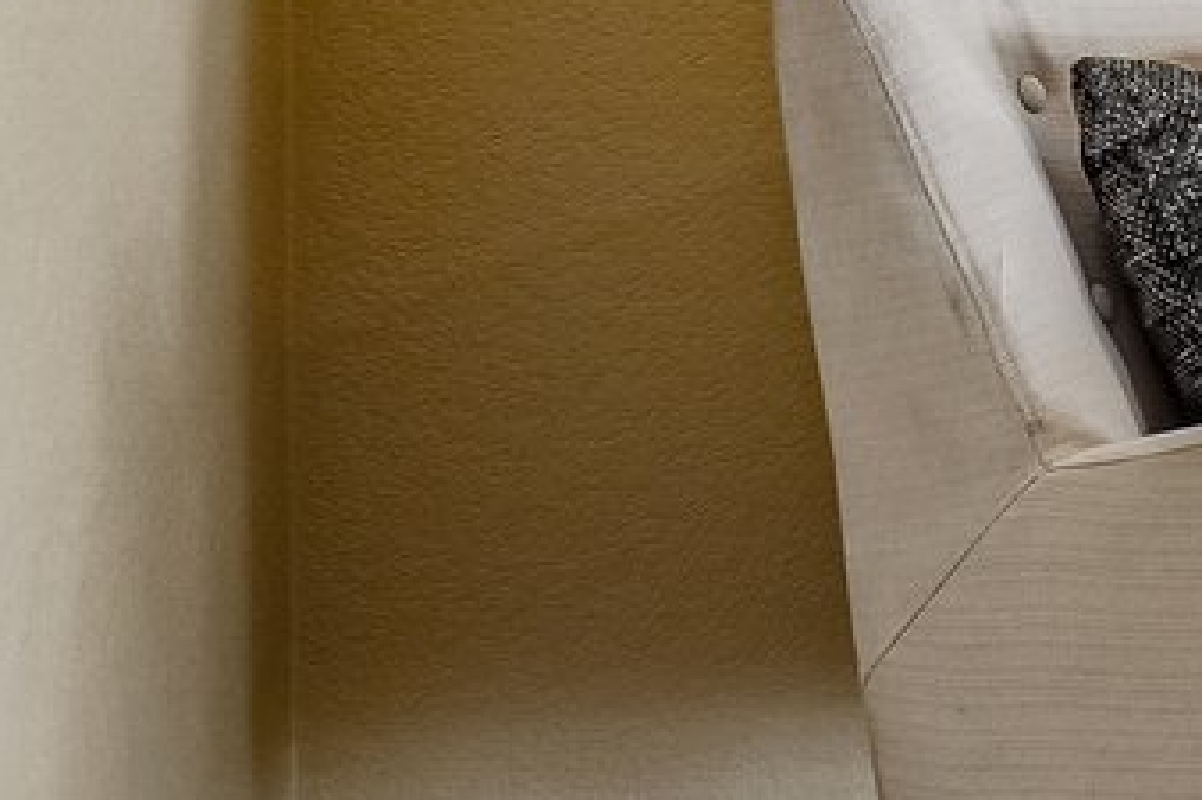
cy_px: -180
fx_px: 3037
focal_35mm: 91
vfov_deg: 14.5
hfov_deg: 12.4
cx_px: 3382
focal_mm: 10
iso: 400
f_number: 8
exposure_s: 1/100
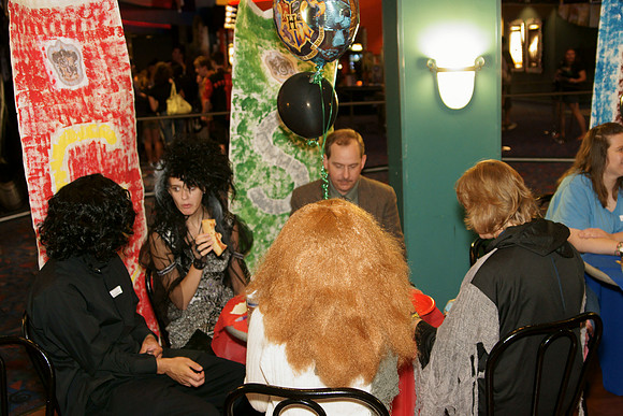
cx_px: 312
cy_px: 208
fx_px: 727
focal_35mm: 42
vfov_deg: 31.9
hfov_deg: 46.4
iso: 800
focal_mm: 28
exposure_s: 1/60
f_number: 2.8
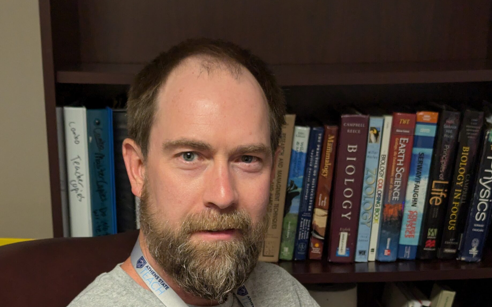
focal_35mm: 71
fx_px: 952
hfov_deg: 29.0
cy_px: 336
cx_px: 237
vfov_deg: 17.7
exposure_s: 1/123
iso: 718
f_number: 1.85
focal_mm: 6.81
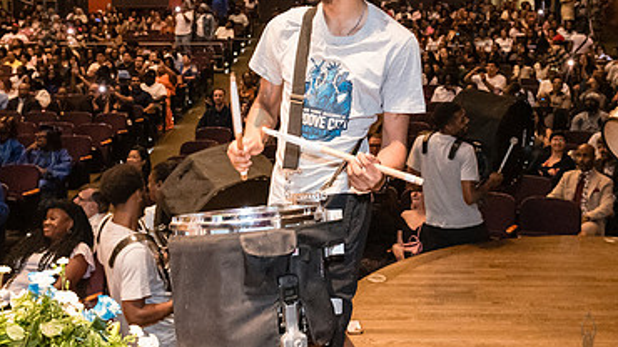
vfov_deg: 24.3
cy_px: 126
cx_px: 321
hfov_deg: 42.1
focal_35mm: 49
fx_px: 803
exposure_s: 1/160
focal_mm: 24
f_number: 3.5
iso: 8000
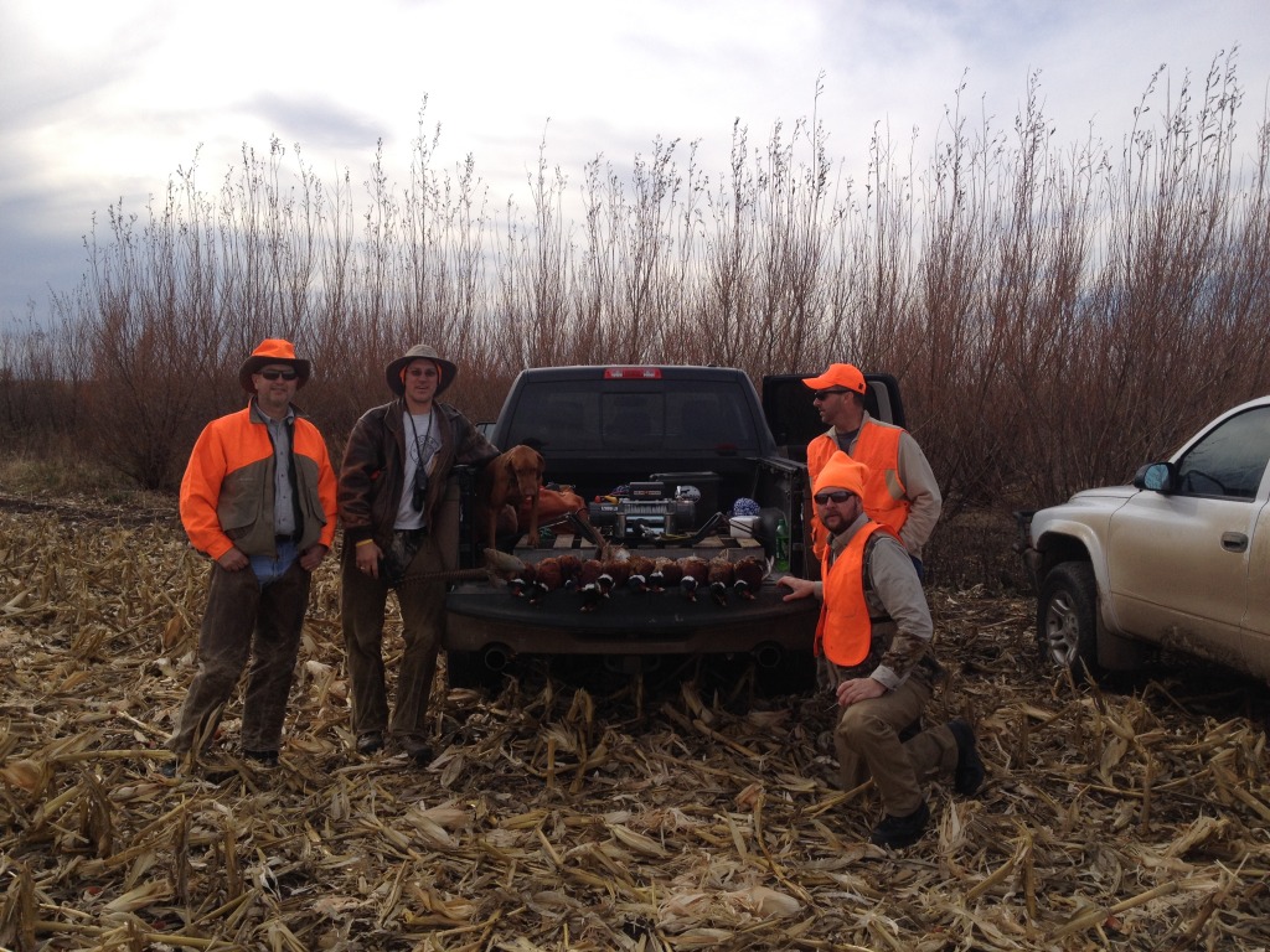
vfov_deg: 40.7
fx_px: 1284
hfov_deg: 52.6
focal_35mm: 35
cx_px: 635
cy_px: 476
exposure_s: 1/1453
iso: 50
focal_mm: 4.28
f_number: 2.4
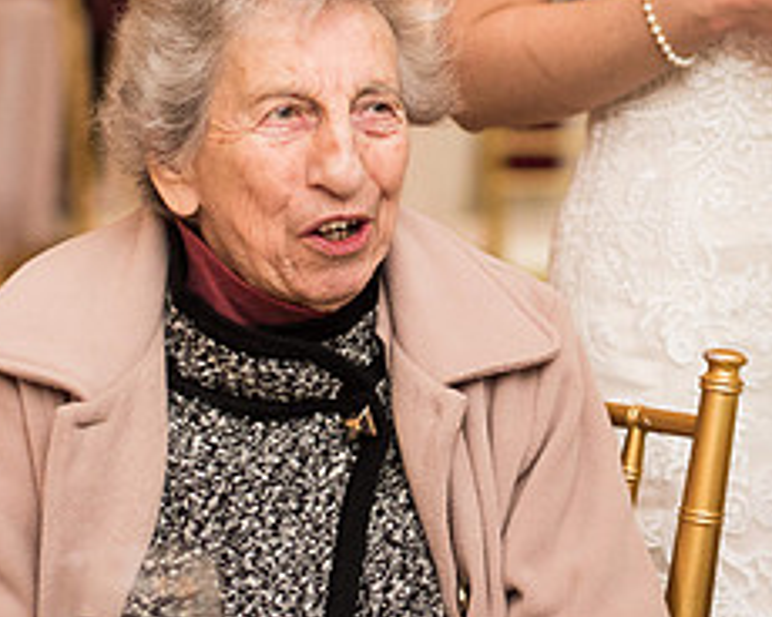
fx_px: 3656
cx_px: 653
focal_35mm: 160
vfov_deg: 9.5
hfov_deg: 12.0
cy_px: -91
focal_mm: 58
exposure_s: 1/200
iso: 1000
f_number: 2
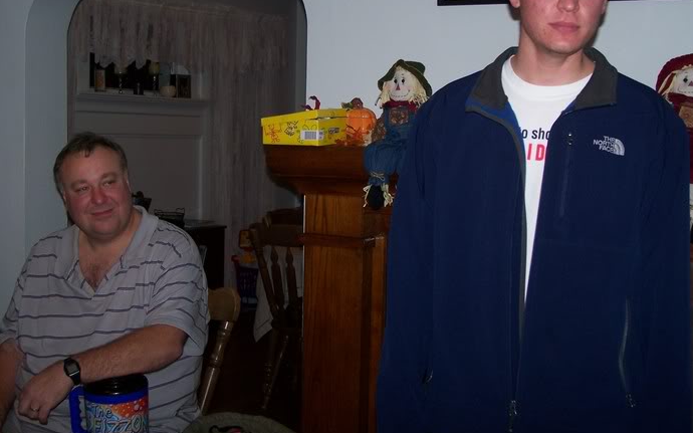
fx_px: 1114
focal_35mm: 59
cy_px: 163
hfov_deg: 34.6
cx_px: 353
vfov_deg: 21.9
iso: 80
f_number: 3
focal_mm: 8
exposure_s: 1/60
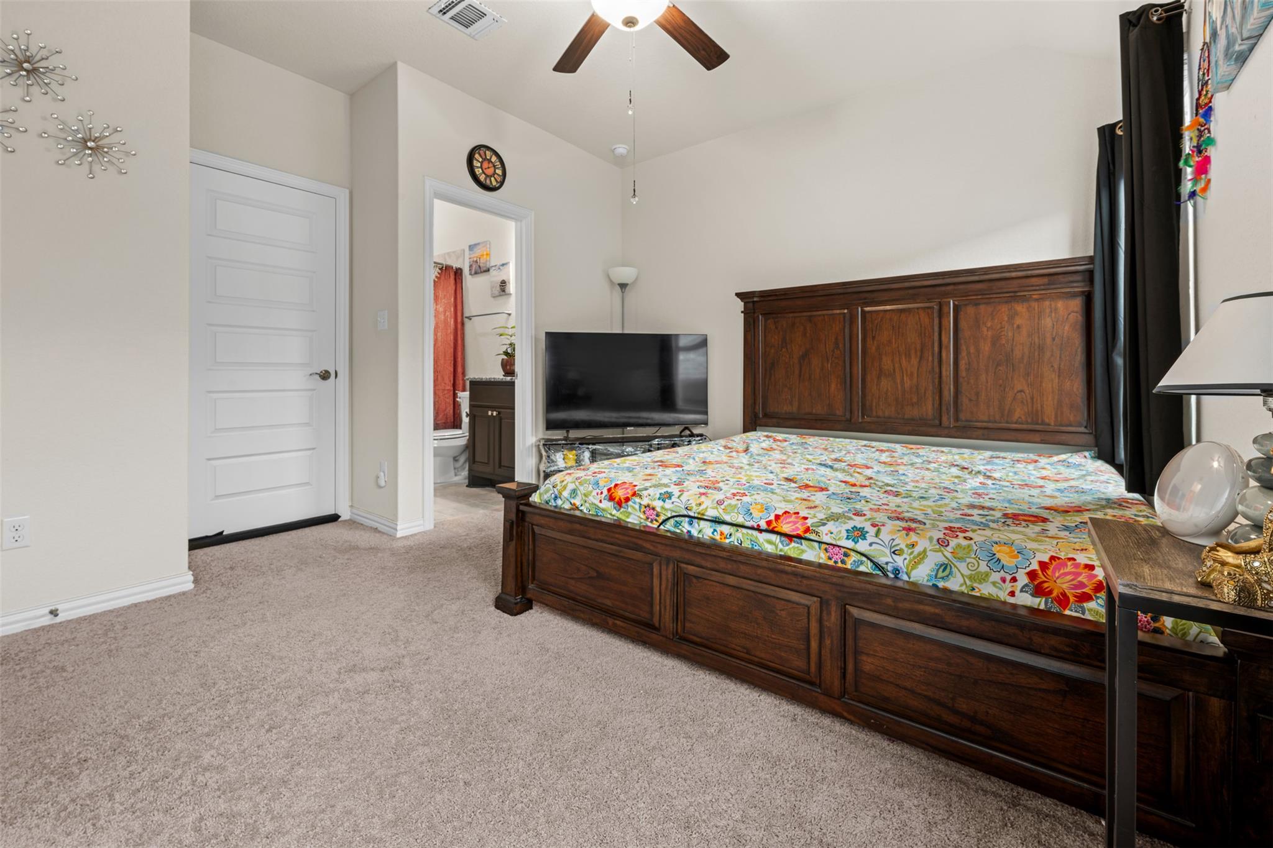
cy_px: 424
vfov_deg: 79.2
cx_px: 636
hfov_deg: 102.3
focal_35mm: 14
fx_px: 513
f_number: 11
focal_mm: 14.5
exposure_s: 4
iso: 100
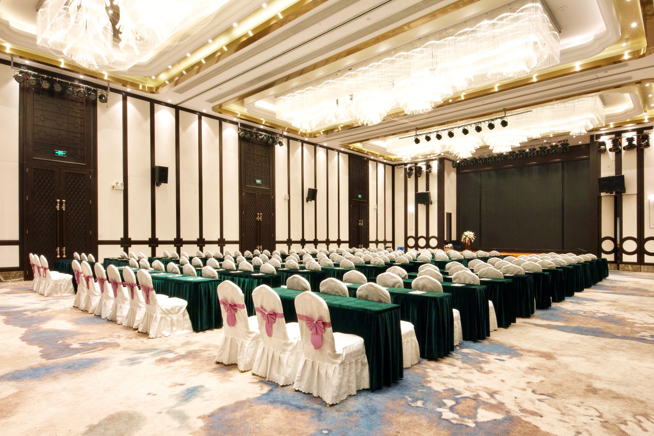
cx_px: 327
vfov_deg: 67.4
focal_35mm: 18
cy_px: 218
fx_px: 327
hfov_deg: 90.0
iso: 100
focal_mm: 12
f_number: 16
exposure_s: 3.2
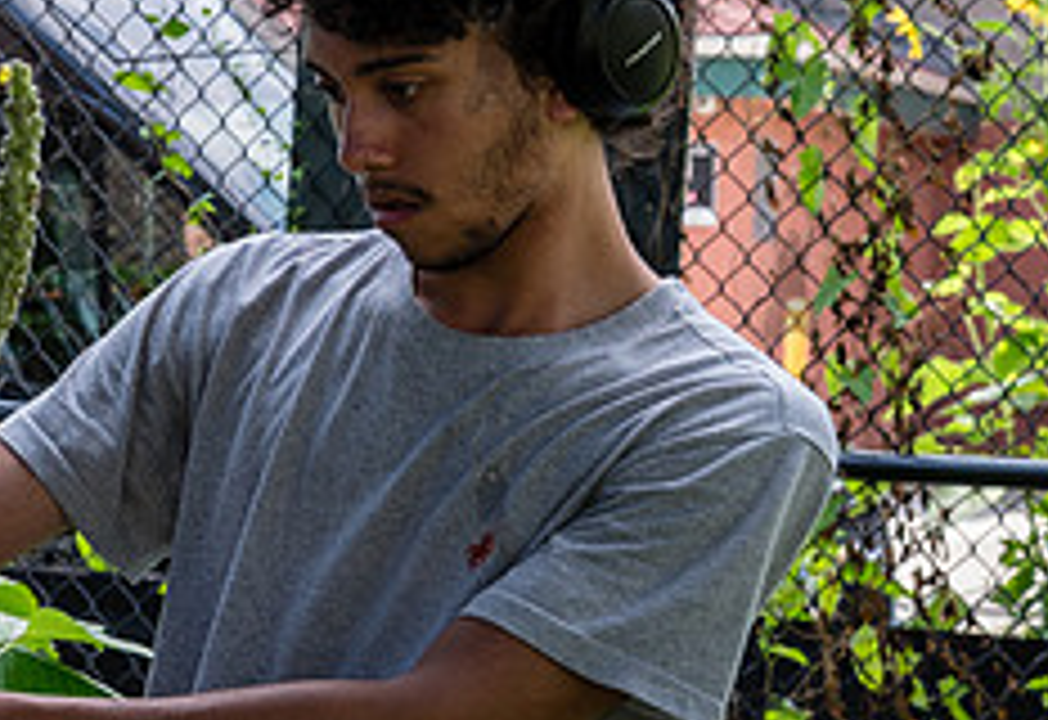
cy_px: 182
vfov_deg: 9.8
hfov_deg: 13.4
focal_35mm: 143
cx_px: -516
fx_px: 4201
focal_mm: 44
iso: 200
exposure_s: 1/200
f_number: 5.6
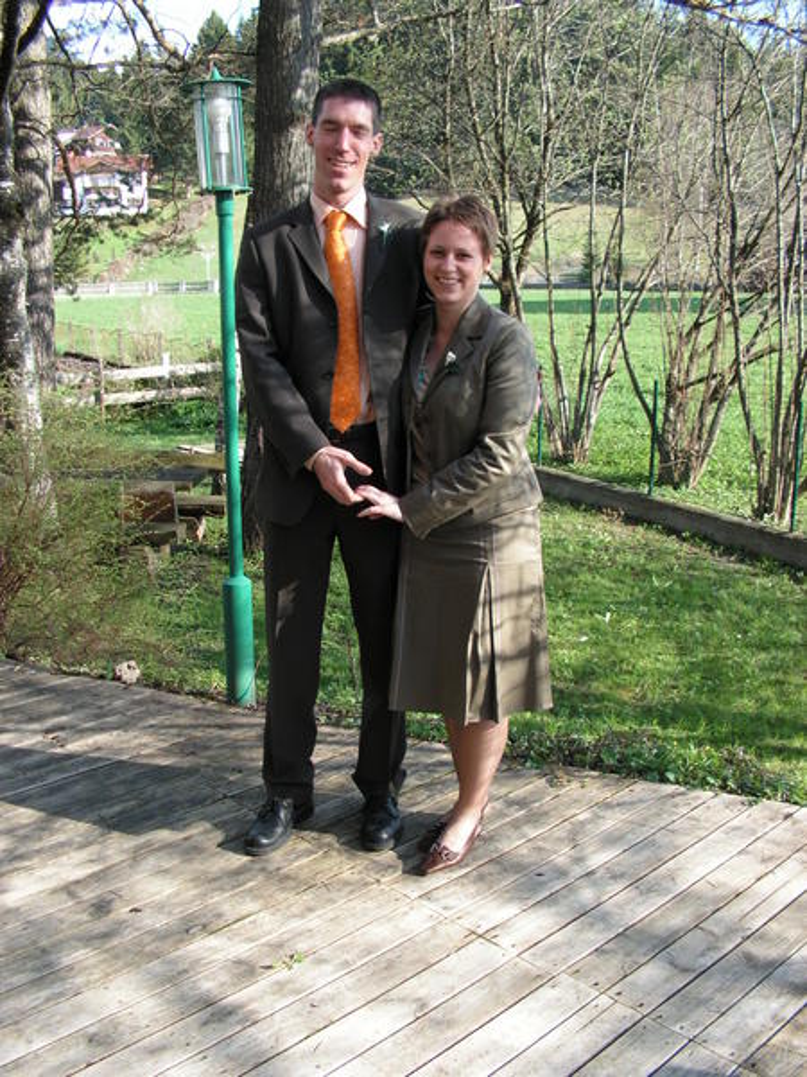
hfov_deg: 39.7
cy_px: 538
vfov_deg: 51.4
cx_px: 404
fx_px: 1119
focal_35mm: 36
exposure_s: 1/125
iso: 50
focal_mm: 6
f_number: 3.2
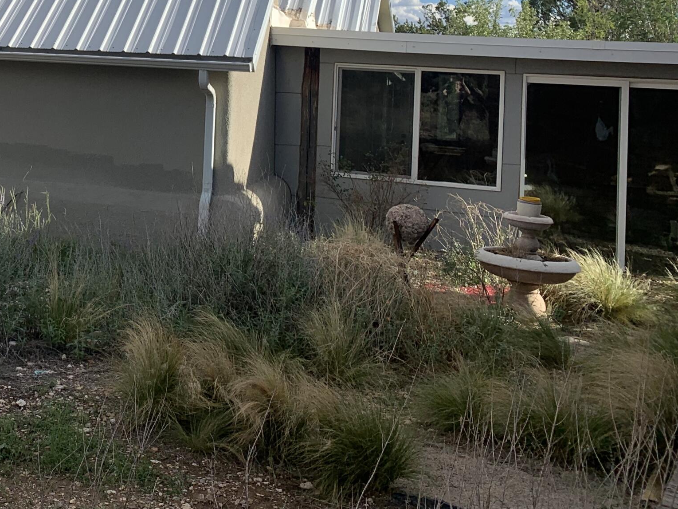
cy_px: 43
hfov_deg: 34.4
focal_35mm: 51
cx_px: 14
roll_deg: -2.7
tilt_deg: +1.5
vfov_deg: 27.5
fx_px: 999
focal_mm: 4.25
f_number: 1.8
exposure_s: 1/2309
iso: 25
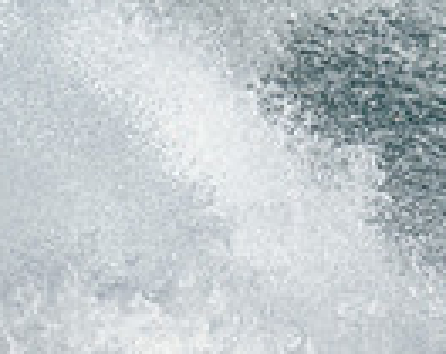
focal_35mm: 4005
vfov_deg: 0.4
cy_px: -183
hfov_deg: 0.5
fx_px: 52748
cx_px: 1087
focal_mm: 800
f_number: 6.3
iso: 500
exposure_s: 1/2000
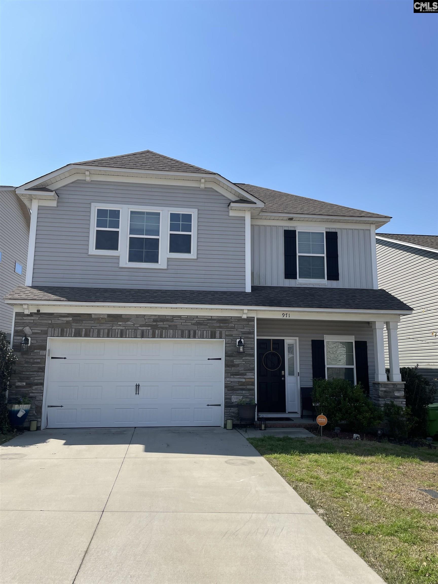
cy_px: 292
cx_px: 219
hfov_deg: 53.1
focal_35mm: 26
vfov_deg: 67.3
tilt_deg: +10.4
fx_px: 439
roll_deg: -0.6
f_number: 1.6
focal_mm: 4.2
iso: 32
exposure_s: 1/3731
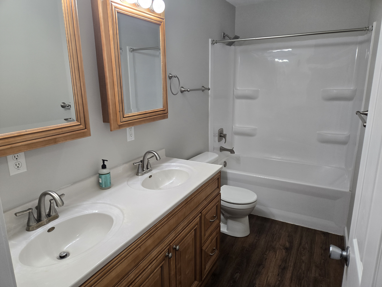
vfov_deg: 58.9
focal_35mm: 23
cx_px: 191
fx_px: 254
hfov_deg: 73.9
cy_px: 144
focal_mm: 5.4
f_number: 1.8
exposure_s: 1/120
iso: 160
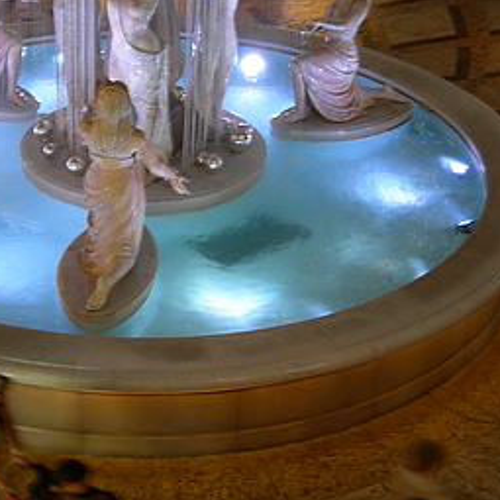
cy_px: 112
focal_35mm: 75
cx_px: 155
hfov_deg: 22.9
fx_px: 1226
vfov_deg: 22.8
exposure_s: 1/5.5
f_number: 2.7
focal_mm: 7.5
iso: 64
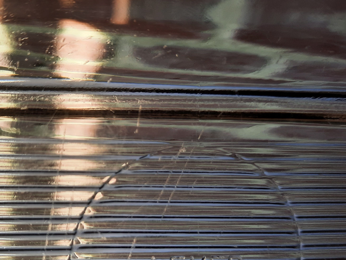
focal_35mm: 38
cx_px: 99
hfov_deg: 47.7
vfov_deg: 37.1
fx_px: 380
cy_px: 182
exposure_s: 1/159
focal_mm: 4.6
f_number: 2
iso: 32
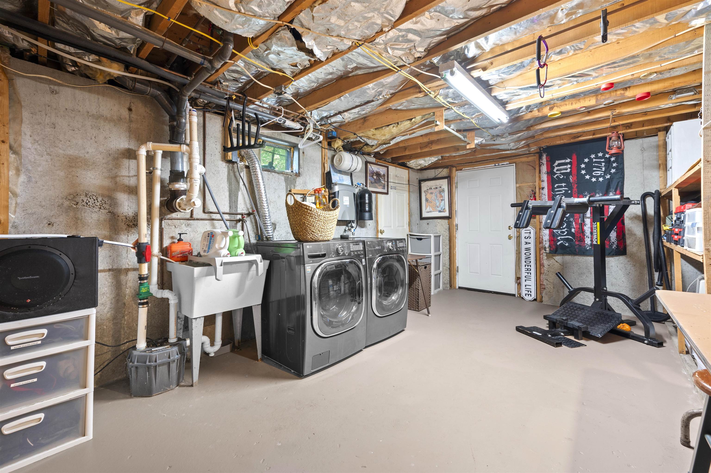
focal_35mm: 14
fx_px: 286
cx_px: 356
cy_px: 236
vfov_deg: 79.1
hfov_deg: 102.3
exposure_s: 13
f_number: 7.1
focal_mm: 14.5
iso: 250
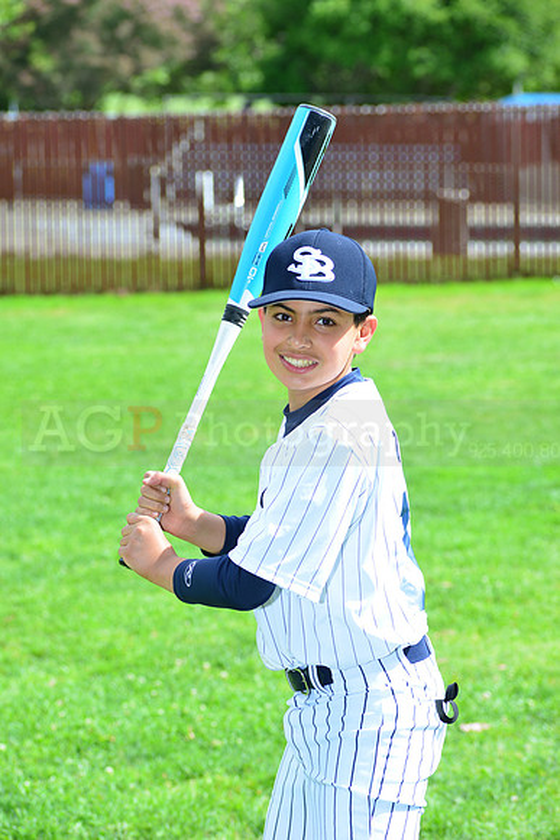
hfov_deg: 11.0
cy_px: 420
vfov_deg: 16.4
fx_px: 2915
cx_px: 280
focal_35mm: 125
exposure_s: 1/200
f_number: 8
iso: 200
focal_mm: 125
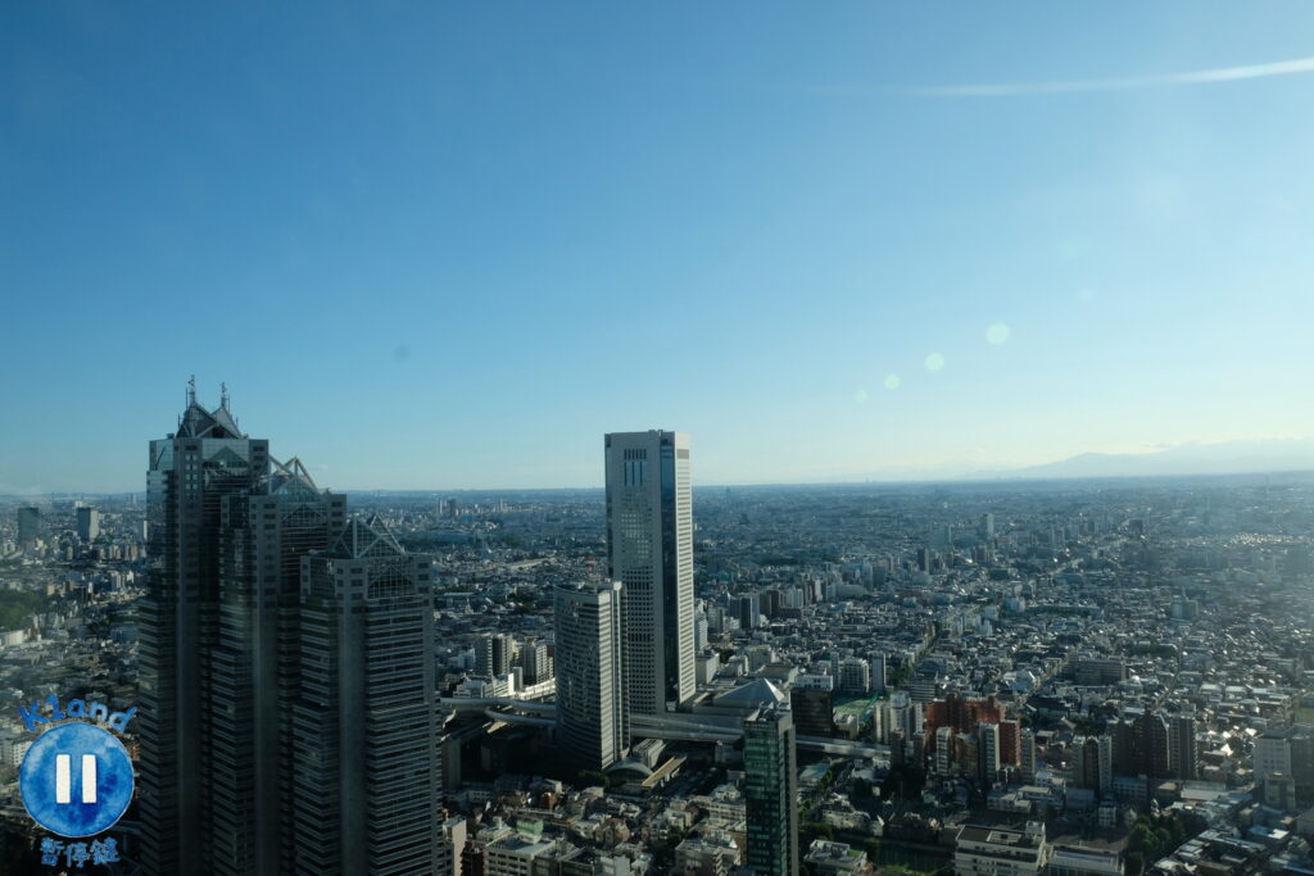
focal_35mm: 27
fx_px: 986
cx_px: 657
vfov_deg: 47.9
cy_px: 438
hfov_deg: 67.4
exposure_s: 1/400
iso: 800
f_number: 14
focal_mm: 18
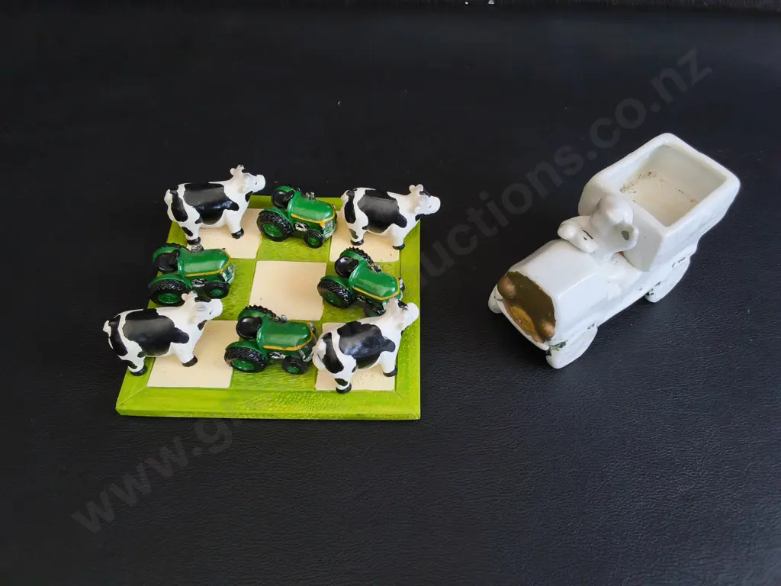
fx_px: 609
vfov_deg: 51.4
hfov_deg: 65.3
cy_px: 293
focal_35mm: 27
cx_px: 390
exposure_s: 1/100
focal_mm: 2.87
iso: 80
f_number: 2
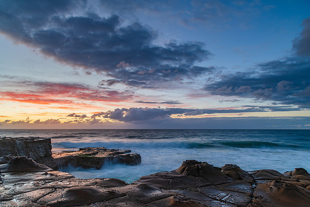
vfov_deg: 52.9
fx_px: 208
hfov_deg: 73.4
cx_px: 155
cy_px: 104
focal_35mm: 24
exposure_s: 1.6
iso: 100
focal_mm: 24
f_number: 11
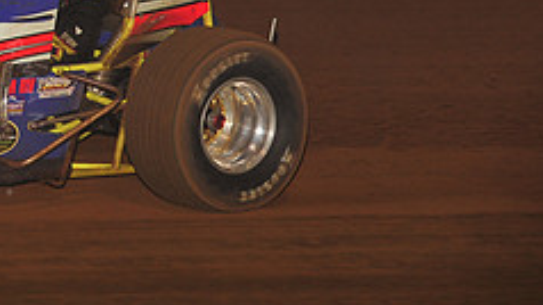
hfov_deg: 5.8
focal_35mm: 370
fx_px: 5329
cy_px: -93
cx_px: -96
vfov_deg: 3.3
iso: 1000
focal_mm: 145
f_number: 7.1
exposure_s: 1/320
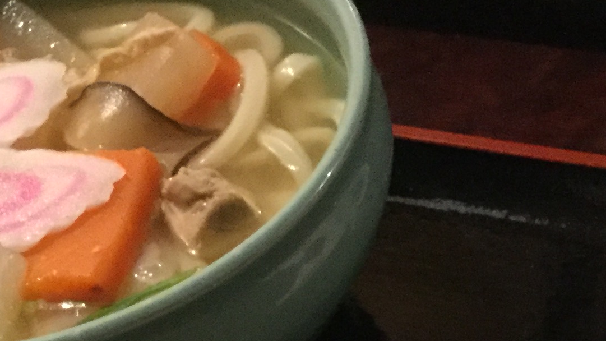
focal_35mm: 102
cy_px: 623
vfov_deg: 11.0
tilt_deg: -52.1
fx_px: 1639
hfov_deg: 20.9
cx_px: 283
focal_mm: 3.3
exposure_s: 1/15
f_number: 2.4
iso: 320
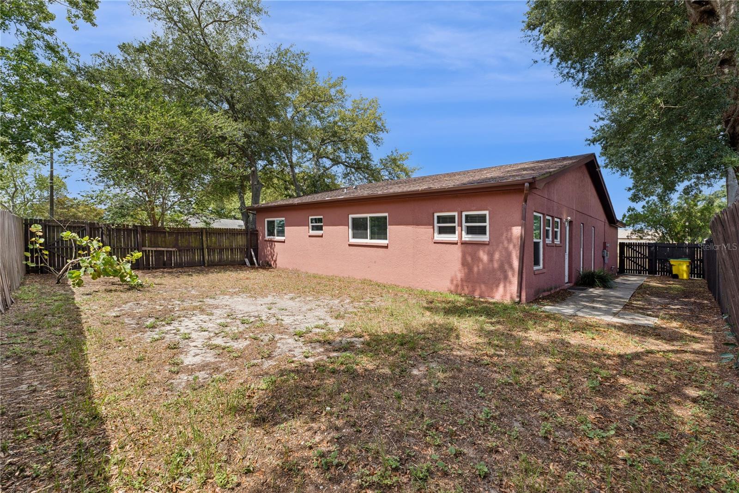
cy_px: 246
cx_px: 370
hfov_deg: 100.4
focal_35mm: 15
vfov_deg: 77.3
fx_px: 308
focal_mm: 10
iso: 100
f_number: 7.1
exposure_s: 1/200
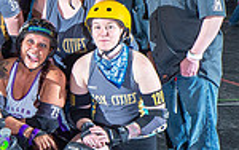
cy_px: 102
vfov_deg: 6.6
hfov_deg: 10.0
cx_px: -187
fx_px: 1297
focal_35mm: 199
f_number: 7.1
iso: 800
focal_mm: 48
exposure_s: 1/160
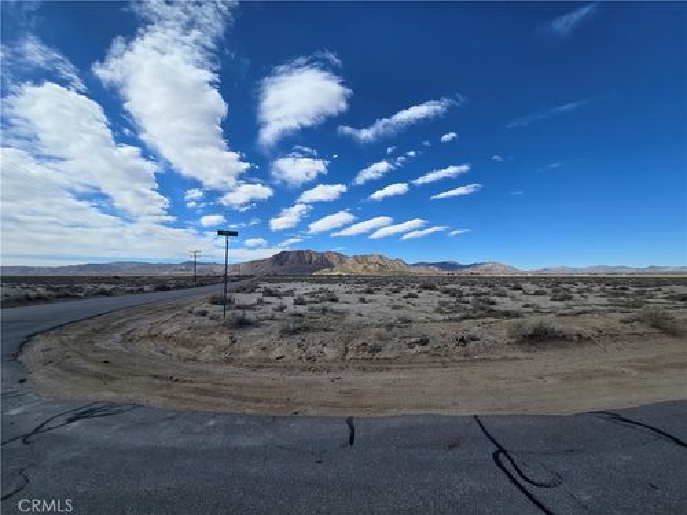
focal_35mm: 13
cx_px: 344
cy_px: 258
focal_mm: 2.2
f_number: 2.2
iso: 50
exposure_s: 1/3185
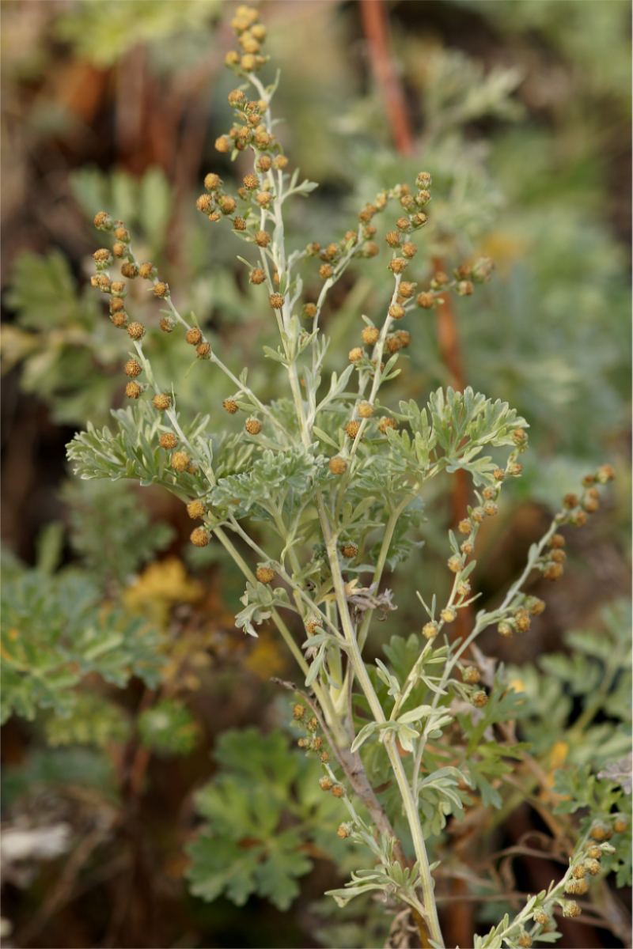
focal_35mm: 150
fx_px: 3956
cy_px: 474
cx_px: 316
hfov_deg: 9.1
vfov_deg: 13.7
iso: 100
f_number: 4.5
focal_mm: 100
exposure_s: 1/200
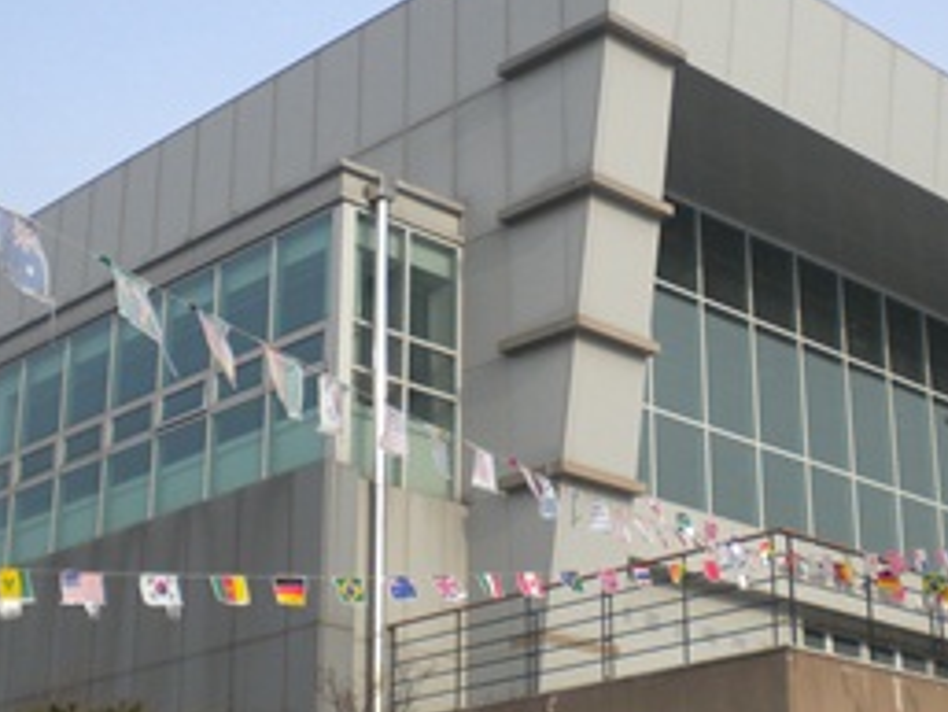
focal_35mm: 68
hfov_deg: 28.5
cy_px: 349
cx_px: 494
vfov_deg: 21.6
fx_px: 1863
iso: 113
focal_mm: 6.3
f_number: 4.6
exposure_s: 1/542
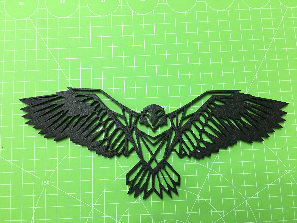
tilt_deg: -81.6
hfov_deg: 61.7
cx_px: 148
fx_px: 249
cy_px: 112
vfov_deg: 48.2
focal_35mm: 29
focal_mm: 4.15
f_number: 2.2
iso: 160
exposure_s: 1/8
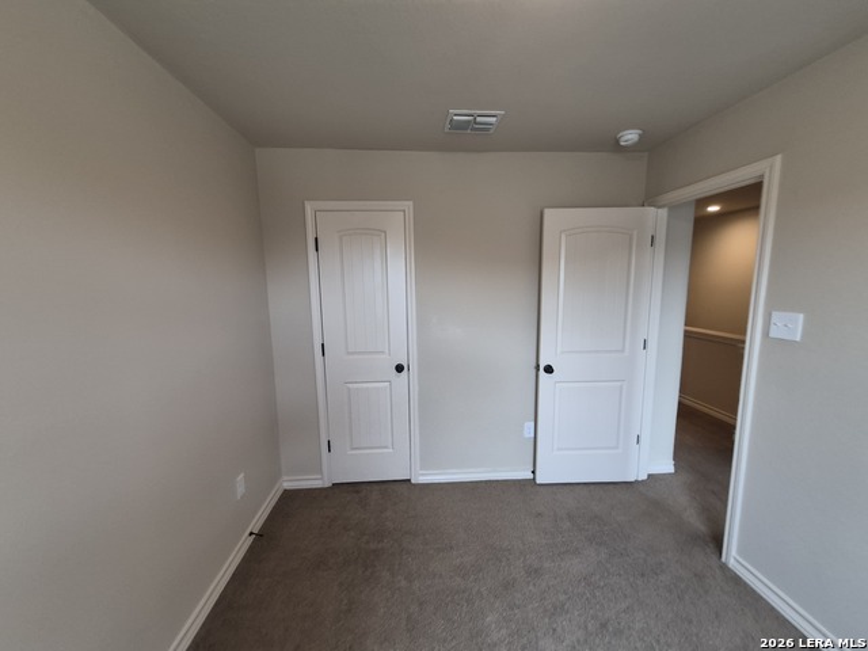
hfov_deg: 106.2
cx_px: 434
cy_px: 326
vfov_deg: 89.9
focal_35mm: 13
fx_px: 326
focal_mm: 1.74
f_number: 2.2
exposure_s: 1/60
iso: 160
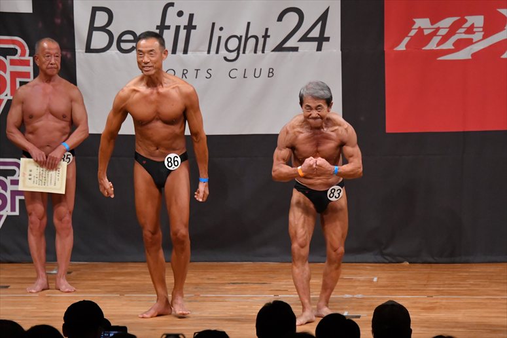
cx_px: 254
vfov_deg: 5.4
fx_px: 3590
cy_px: 169
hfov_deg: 8.1
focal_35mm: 255
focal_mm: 170
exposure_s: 1/400
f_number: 5.6
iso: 5600
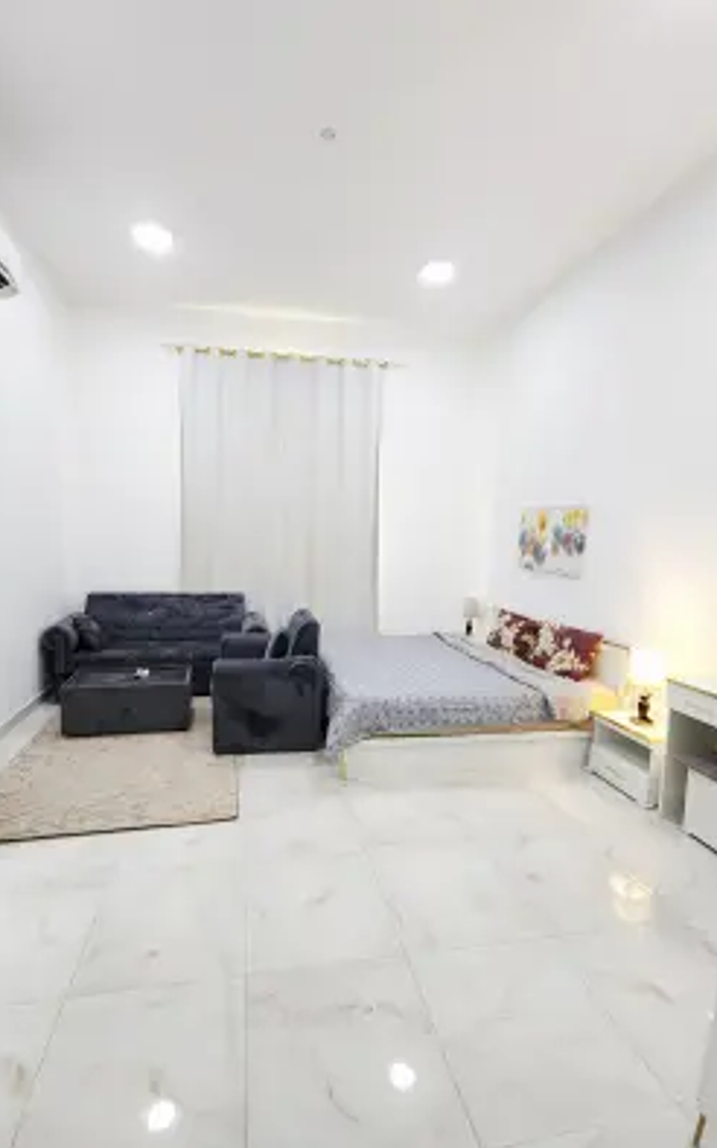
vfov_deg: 105.3
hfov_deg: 78.3
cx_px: 318
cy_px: 580
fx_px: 438
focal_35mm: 14
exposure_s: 1/50
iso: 400
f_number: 2.2
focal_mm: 2.2
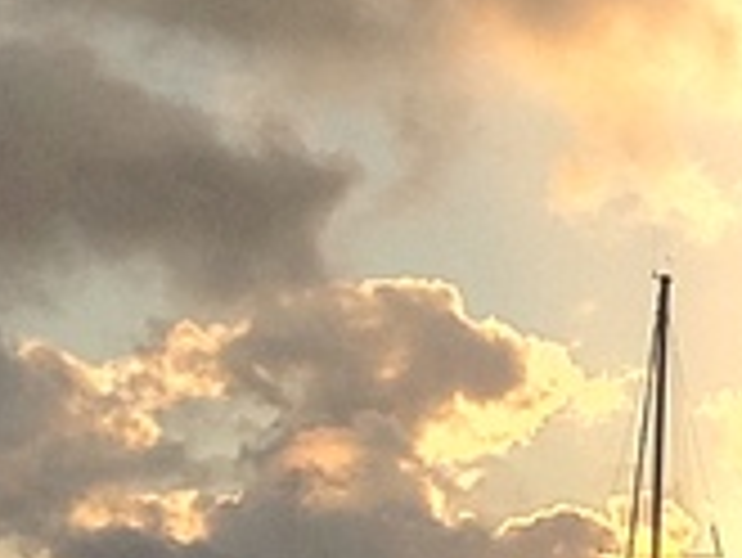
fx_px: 5448
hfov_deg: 6.8
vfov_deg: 5.9
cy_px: 464
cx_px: 2500
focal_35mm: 254
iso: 64
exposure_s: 1/1082
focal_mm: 4.28
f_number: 2.4
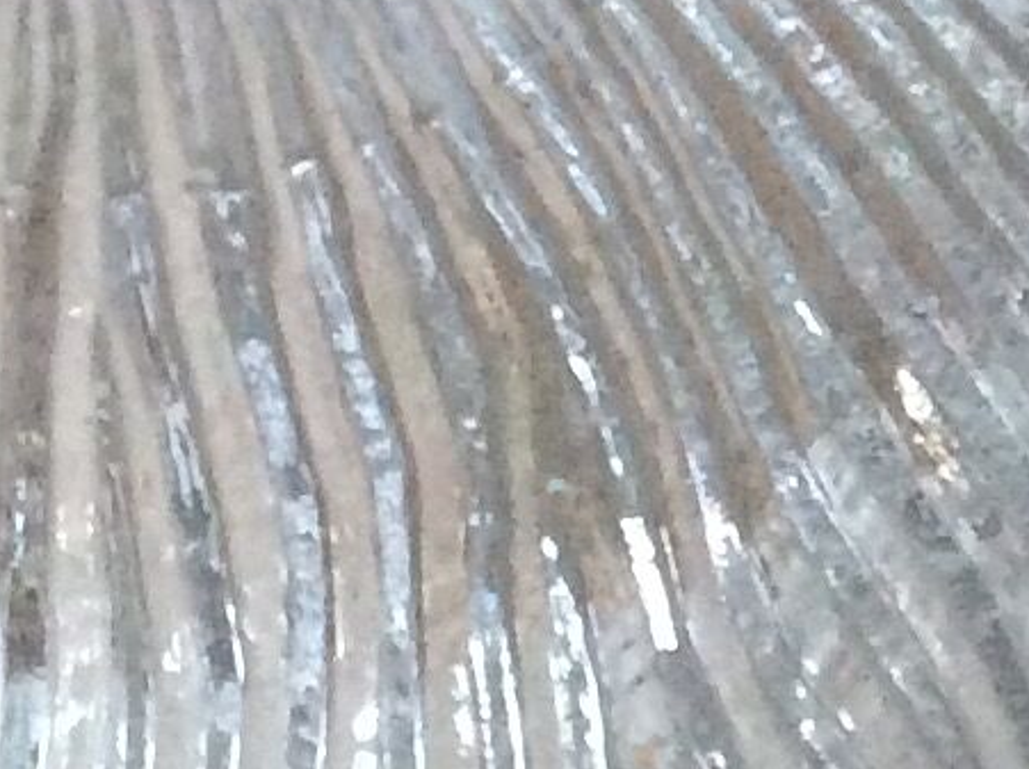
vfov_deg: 8.0
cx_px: 926
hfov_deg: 10.7
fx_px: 5462
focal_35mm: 184
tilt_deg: -70.4
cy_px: 62
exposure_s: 1/17
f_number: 2.4
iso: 320
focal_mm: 3.3
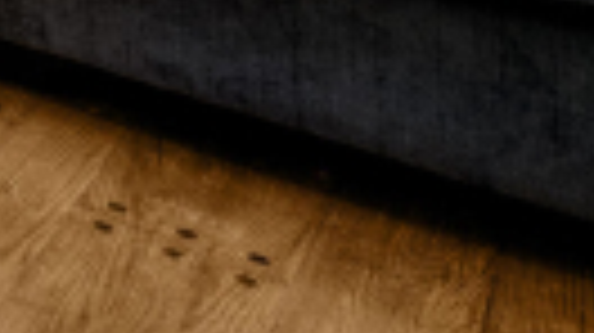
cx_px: -1051
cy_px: -702
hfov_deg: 12.6
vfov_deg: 9.5
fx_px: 1495
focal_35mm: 95
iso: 400
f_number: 11
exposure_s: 1.6
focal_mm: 16
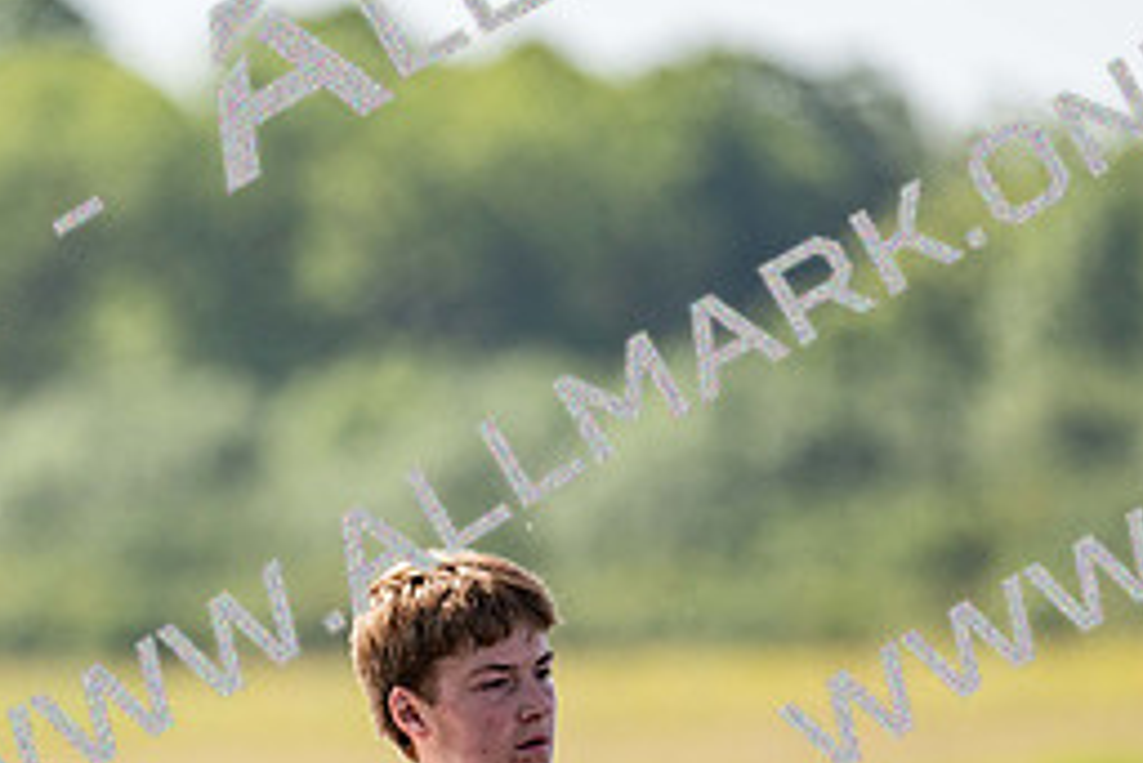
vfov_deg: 1.5
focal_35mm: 906
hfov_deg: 2.3
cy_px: 846
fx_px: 28781
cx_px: 455
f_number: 4.5
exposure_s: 1/2500
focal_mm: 400
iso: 320
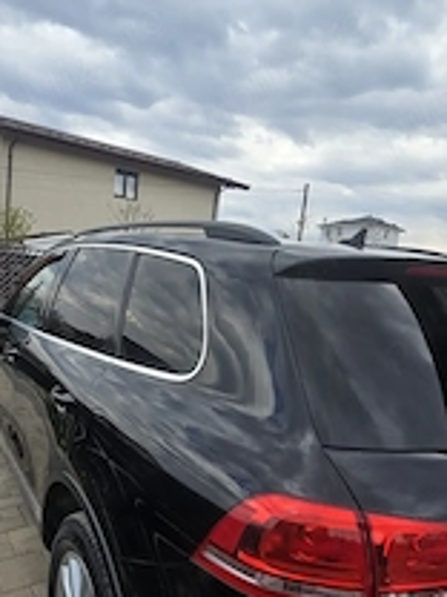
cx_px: 172
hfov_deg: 54.4
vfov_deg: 69.0
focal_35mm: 25
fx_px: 430
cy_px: 344
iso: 50
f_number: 2.2
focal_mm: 2.2
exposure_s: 1/742
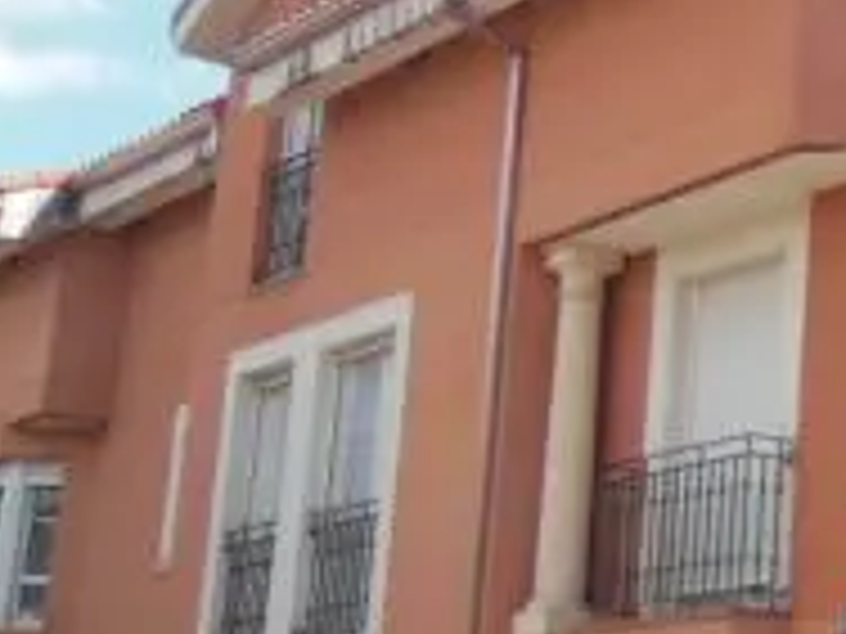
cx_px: 1332
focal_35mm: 85
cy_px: 423
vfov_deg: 17.3
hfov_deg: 19.5
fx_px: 2077
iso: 125
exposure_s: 1/500
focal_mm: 4.5
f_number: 3.5
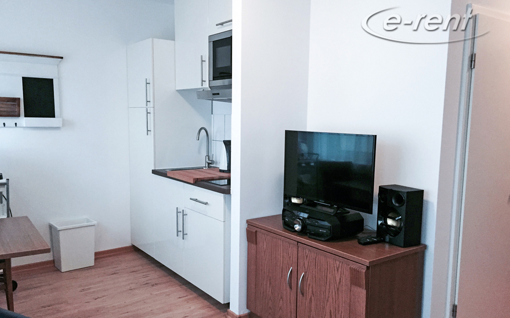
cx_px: 256
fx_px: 431
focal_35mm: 31
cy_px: 173
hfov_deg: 61.2
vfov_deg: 40.5
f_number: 2.2
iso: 200
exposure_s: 1/33
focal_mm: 4.15
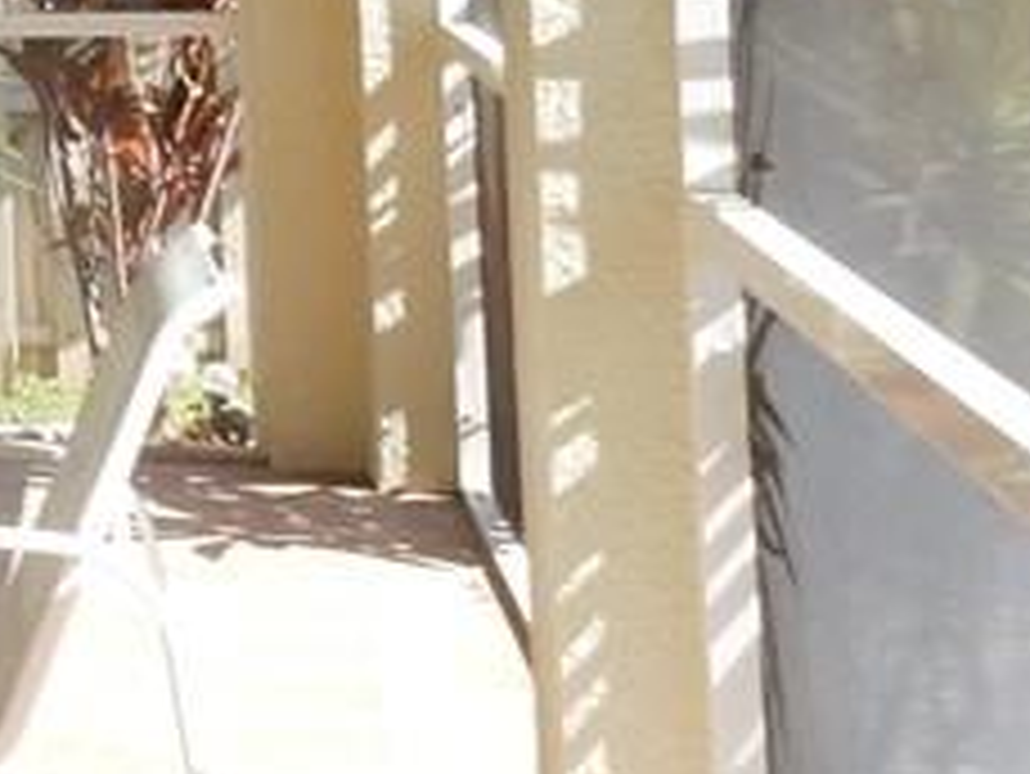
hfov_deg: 12.5
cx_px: -1201
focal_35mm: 134
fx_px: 3989
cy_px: -351
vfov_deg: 10.7
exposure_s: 1/250
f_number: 4
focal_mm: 5.4
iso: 125
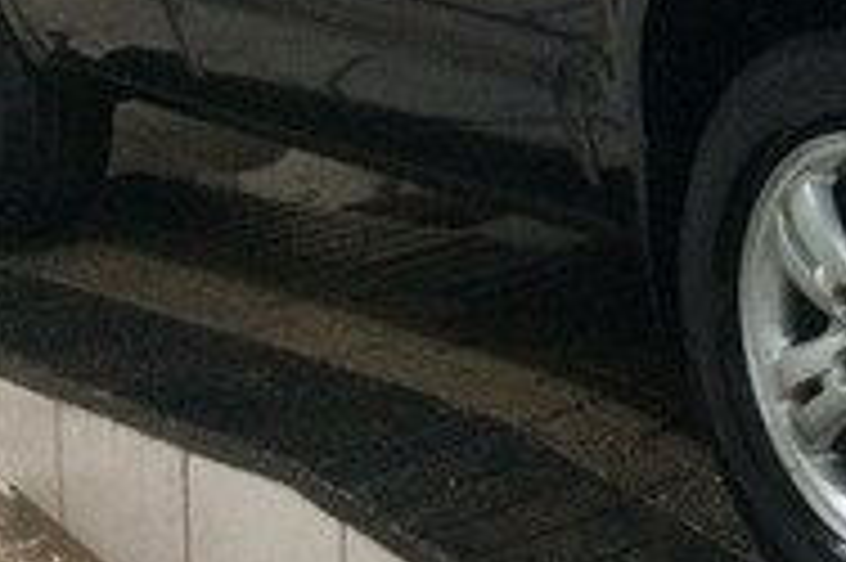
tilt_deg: -10.0
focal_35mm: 106
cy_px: -214
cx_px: 972
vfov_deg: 12.4
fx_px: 2489
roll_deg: -1.8
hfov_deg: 18.4
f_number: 2.2
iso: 320
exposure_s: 1/17
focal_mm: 4.15
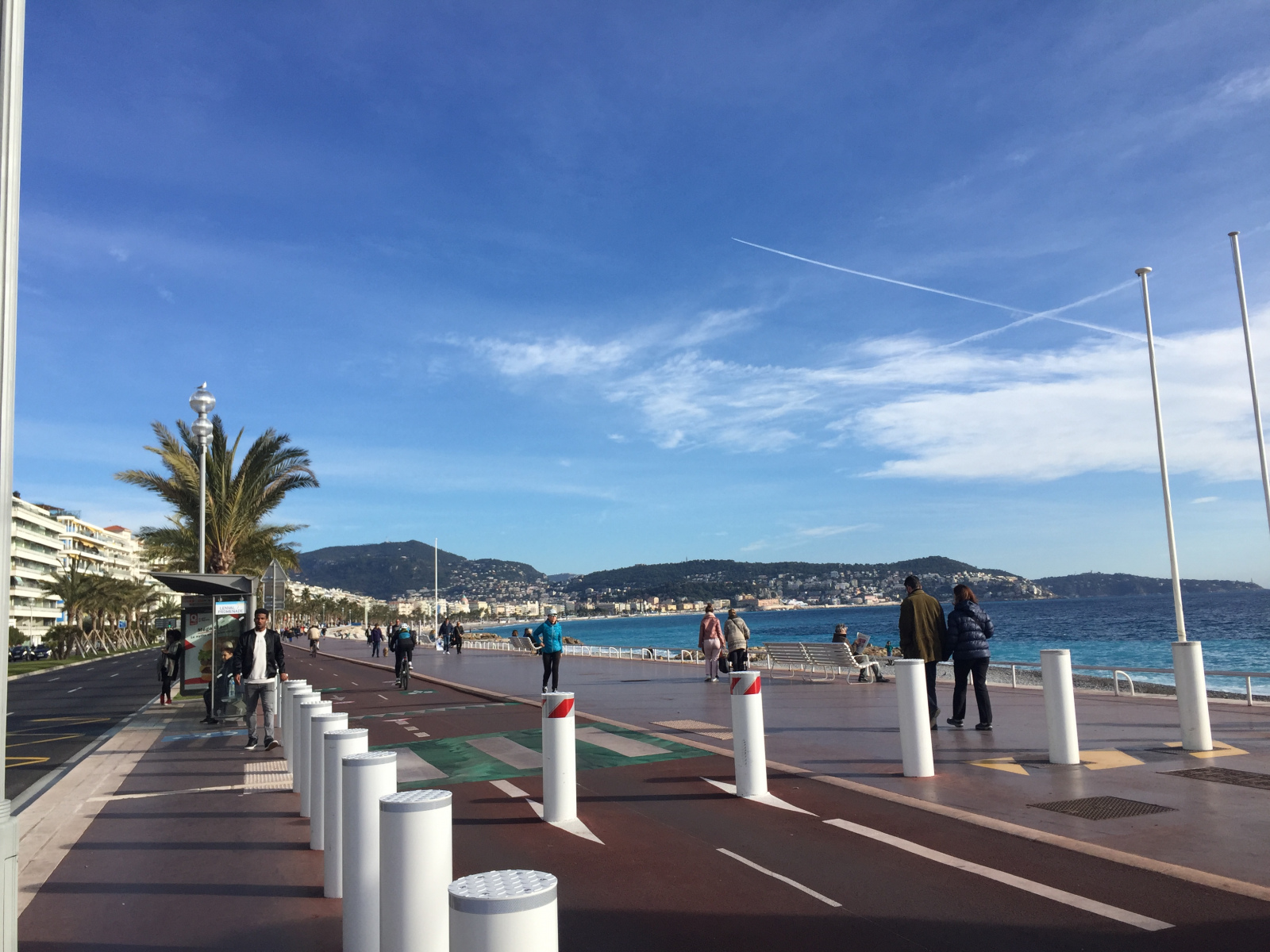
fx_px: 1064
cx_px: 635
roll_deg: +2.2
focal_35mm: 29
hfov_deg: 61.7
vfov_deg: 48.2
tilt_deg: +6.8
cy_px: 476
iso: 32
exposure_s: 1/1980
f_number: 2.2
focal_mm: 4.15
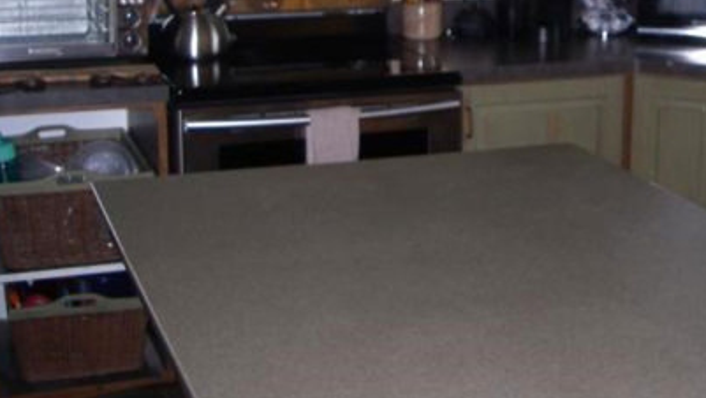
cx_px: 548
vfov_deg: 17.9
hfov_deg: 31.2
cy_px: 14
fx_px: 1236
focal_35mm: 66
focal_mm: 6.3
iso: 200
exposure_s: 1/40
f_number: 3.3
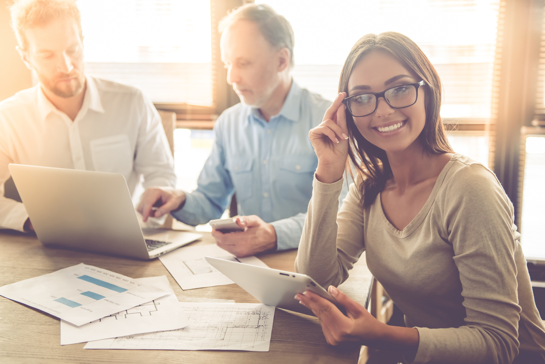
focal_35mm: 48
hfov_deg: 41.1
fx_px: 727
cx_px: 272
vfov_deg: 28.1
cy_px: 182
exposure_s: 1/100
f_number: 2.8
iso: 640
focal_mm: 48
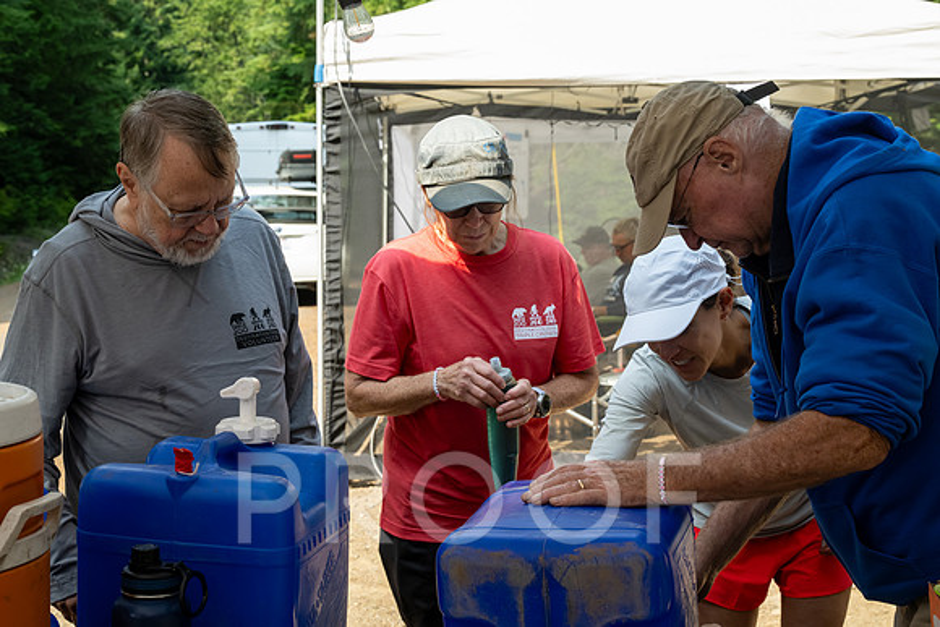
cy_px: 314
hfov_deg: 35.6
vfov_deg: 24.2
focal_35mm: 56
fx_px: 1462
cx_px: 470
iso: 1250
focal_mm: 56
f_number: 9
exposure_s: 1/640
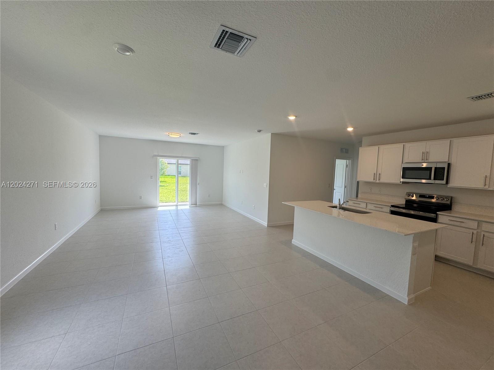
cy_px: 185
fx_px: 200
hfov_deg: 102.1
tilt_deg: -5.4
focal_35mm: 14
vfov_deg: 85.7
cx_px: 247
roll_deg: -2.7
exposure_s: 1/144
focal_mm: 2.22
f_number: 2.2
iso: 40
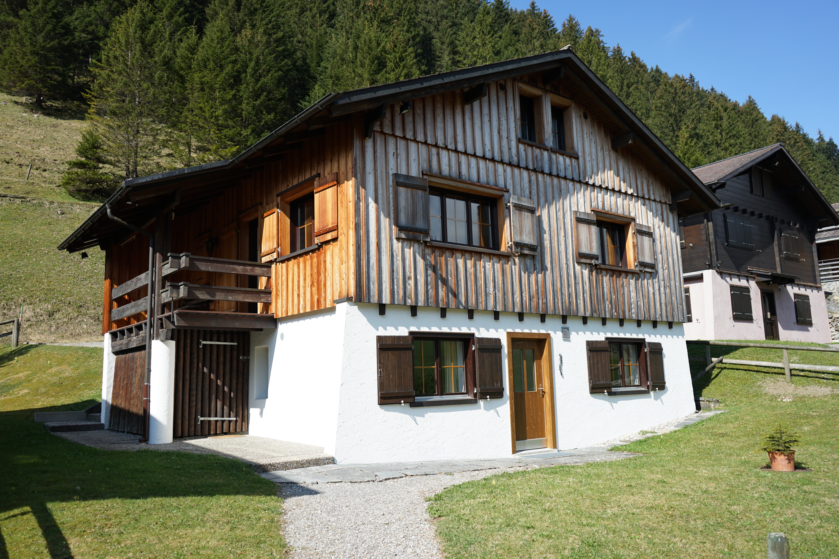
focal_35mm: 28
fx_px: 653
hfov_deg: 65.5
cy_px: 280
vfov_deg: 46.4
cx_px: 420
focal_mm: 28
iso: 100
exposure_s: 1/800
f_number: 3.5
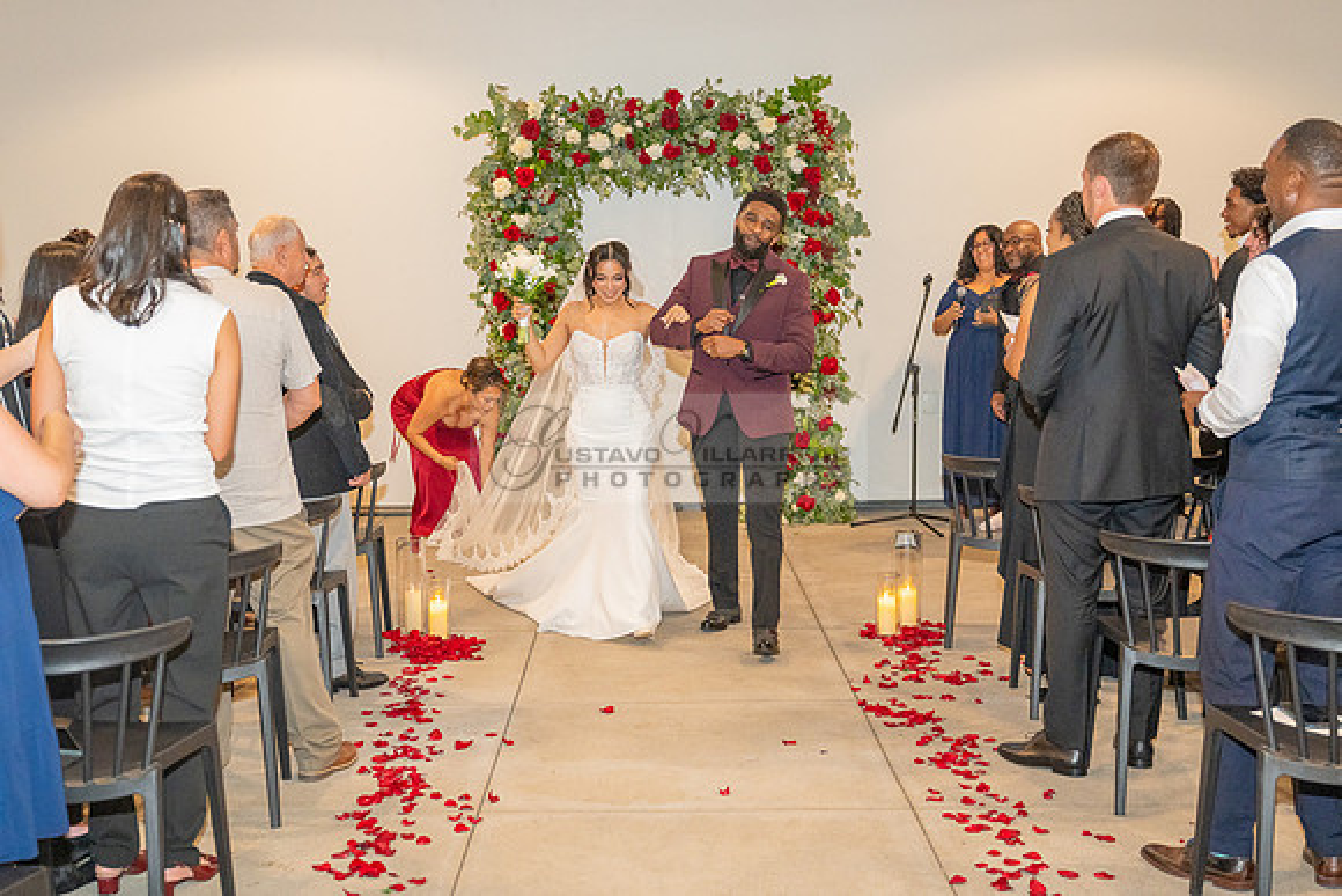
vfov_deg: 30.4
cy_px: 514
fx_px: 1648
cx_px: 611
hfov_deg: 44.3
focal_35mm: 44
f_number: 3.5
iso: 1250
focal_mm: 38
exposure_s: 1/200
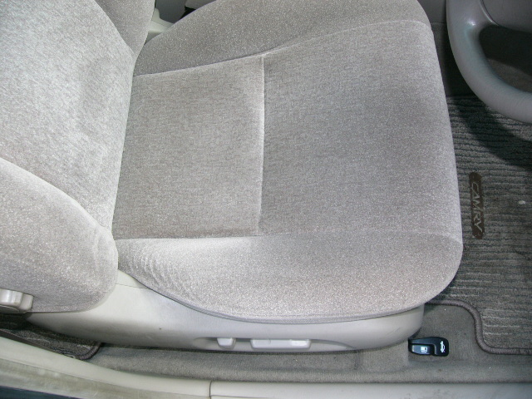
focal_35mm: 36
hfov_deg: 51.4
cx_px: 266
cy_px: 200
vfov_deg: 39.7
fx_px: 553
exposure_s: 1/60
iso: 50
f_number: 2.8
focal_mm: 6
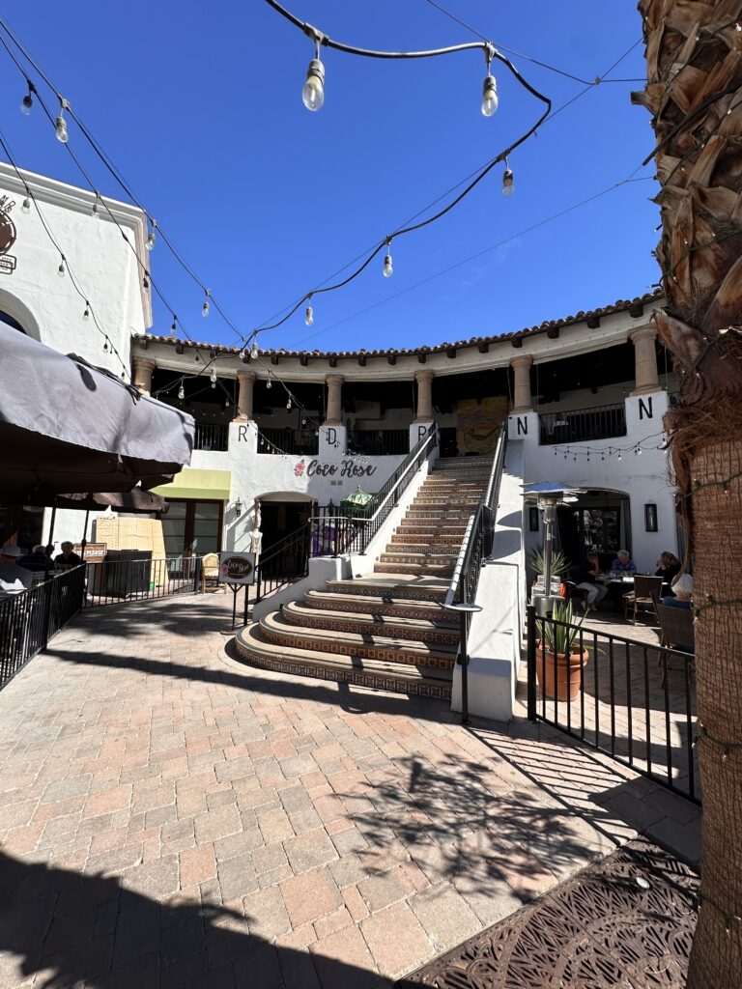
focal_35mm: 14
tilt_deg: +5.8
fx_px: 400
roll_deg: -0.9
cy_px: 494
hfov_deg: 85.7
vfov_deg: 102.1
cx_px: 371
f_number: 2.2
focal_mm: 2.22
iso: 40
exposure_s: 1/1553
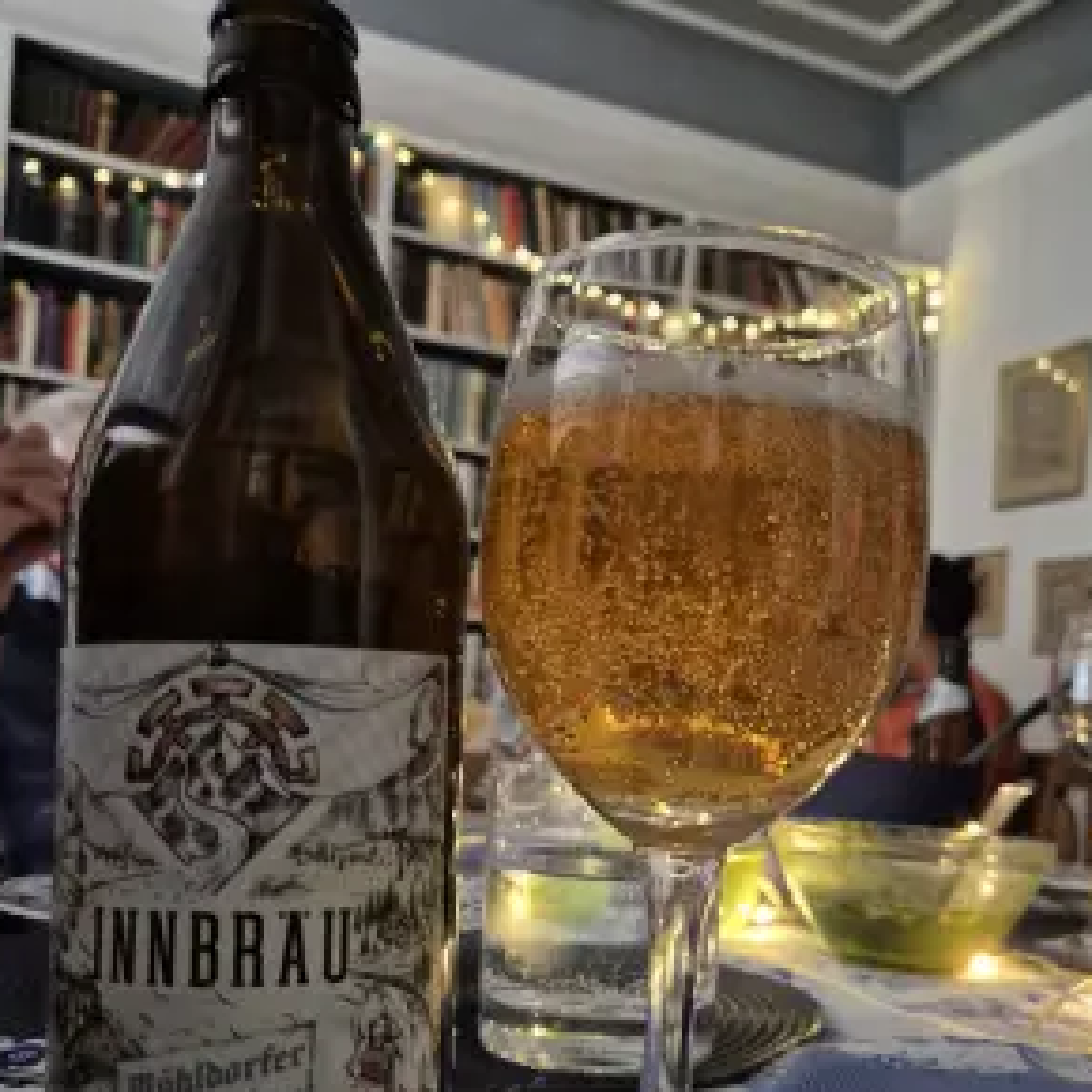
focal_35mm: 28
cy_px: 693
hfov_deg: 57.3
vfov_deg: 56.5
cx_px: 538
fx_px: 999
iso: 1600
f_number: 1.8
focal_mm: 5.4
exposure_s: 1/25
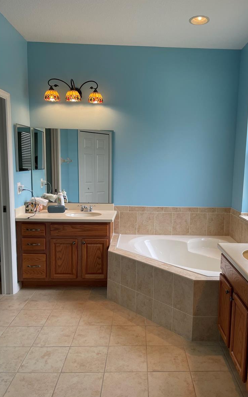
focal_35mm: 28
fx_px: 303
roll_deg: +0.0
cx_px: 149
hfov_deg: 44.3
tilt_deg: -7.6
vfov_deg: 66.5
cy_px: 200
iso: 64
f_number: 1.6
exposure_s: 1/120
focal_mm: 4.2
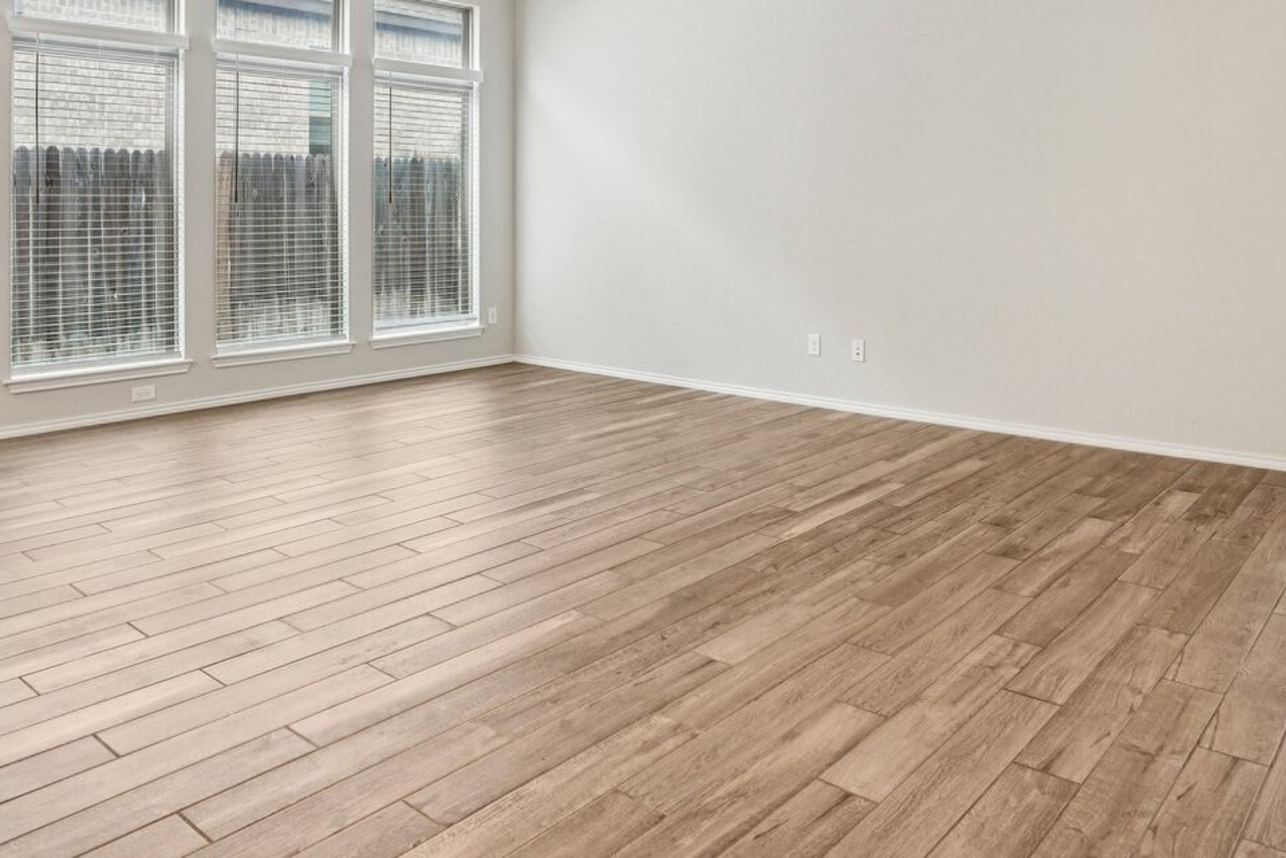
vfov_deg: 46.5
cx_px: 749
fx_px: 964
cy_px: 231
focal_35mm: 27
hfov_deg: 66.9
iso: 400
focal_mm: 16
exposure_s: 1/10
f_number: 8
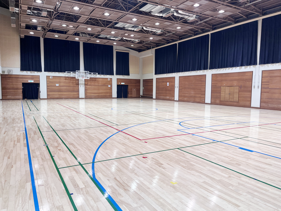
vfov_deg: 53.1
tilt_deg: -5.3
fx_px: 211
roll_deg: -0.5
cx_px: 140
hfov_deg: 67.3
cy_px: 106
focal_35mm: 26
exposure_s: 1/100
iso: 80
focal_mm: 5.1
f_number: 1.6
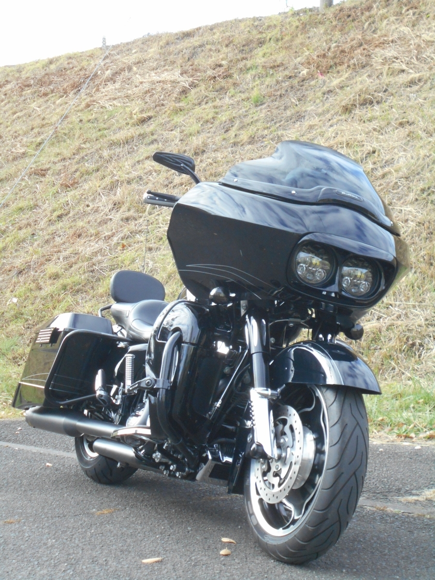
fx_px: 1106
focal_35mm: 66
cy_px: 290
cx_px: 218
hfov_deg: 22.3
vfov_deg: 29.4
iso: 280
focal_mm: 11.6
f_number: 5.3
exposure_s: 1/250
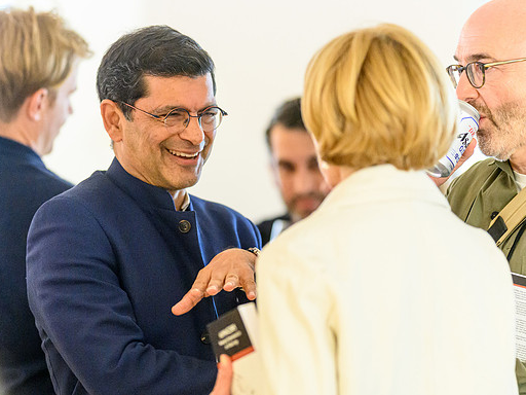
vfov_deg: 6.7
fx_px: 3373
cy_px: 198
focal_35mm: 222
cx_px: 234
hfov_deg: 8.9
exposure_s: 1/200
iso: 4500
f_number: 1.8
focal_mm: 135
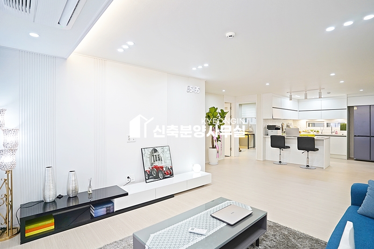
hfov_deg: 90.0
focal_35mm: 18
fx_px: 187
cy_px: 124
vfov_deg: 67.4
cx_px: 187
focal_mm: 18
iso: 250
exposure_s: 1/40
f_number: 4.5
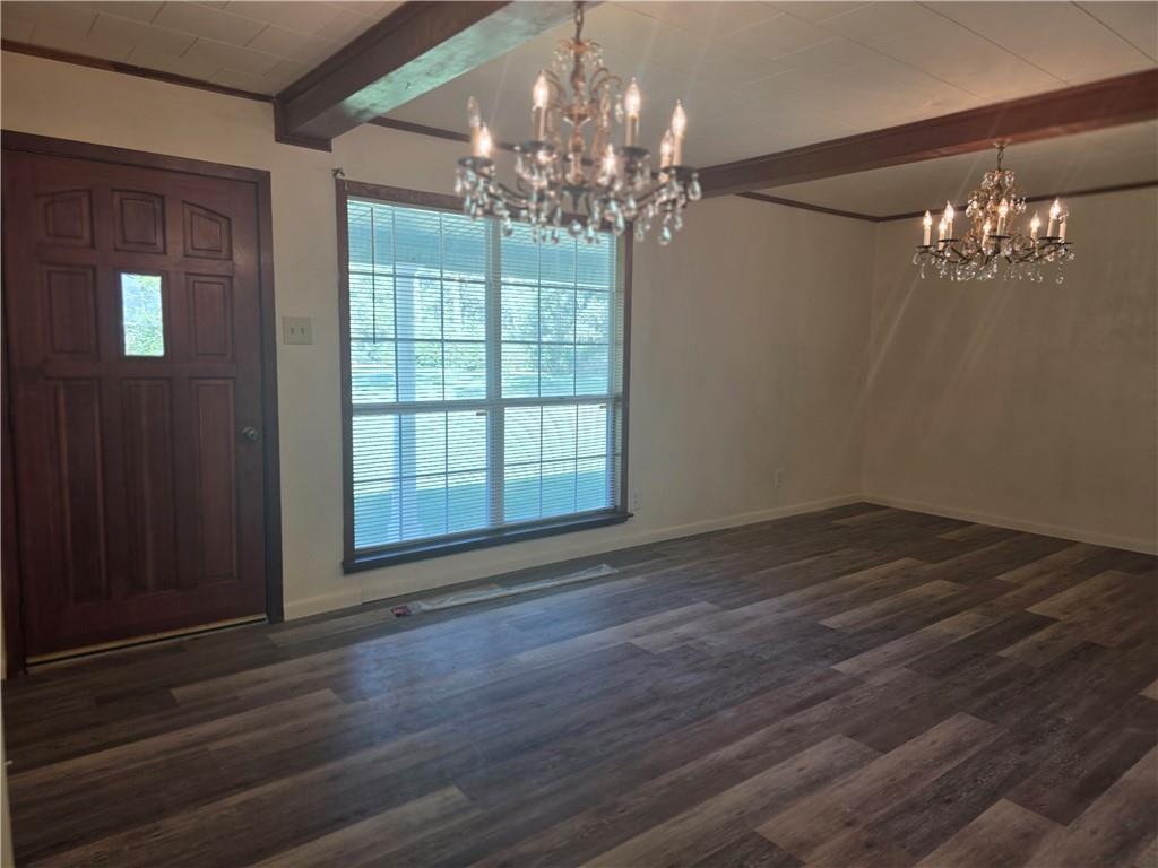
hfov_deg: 73.9
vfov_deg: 58.9
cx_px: 579
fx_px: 769
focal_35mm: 23
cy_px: 434
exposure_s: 1/120
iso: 64
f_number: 1.7
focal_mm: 6.3
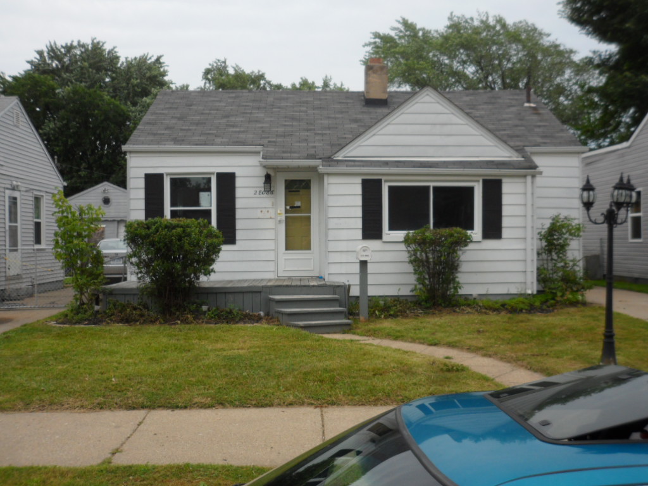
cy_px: 243
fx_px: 674
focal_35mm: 36
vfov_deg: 39.7
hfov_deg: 51.4
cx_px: 324
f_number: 3.8
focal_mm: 6.6
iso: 80
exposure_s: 1/350
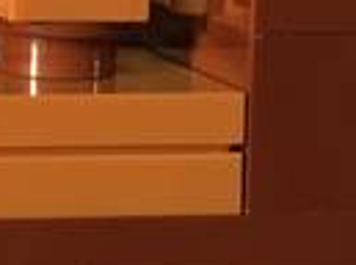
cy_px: -244
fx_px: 2082
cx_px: -119
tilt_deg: -56.2
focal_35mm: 203
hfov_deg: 9.6
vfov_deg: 7.1
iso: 160
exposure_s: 1/33
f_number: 2.2
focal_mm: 4.15
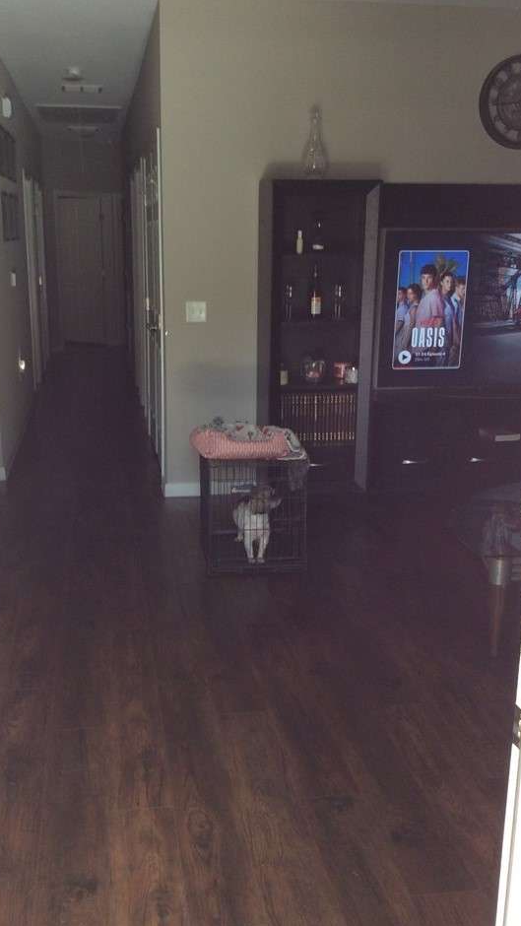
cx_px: 235
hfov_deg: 31.2
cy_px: 489
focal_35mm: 38
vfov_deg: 52.8
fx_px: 933
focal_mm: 3.3
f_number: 2.4
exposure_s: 1/24
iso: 40
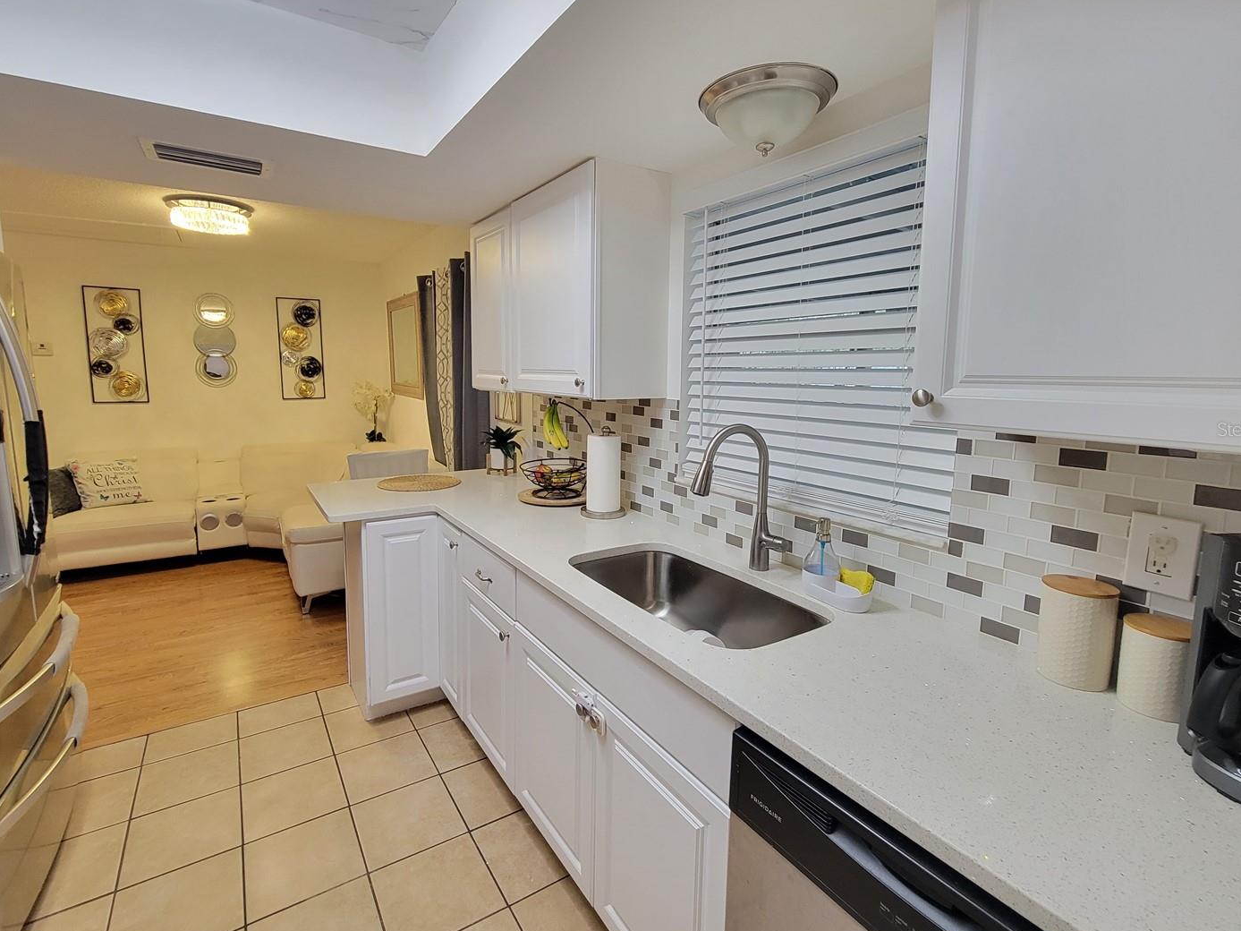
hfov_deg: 98.1
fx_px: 538
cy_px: 429
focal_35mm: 15
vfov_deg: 81.6
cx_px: 586
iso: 320
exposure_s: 1/40
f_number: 2.2
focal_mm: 2.2
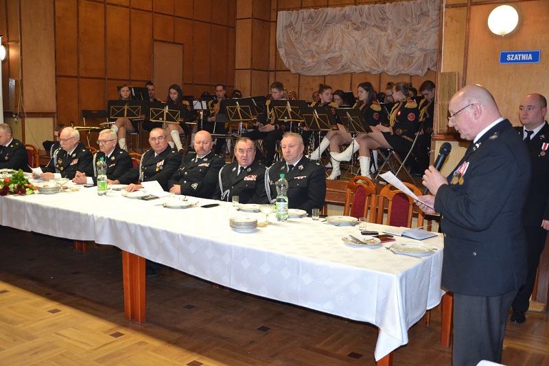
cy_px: 183
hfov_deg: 51.3
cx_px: 274
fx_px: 572
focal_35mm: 38
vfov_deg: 35.5
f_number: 4
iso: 1250
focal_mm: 25
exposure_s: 1/60
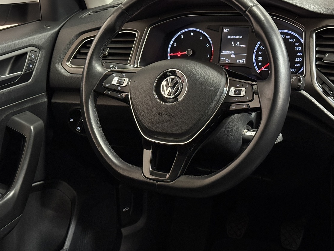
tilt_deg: -19.1
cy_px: 104
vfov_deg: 23.6
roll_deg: +6.3
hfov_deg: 31.0
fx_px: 598
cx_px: 123
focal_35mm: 62
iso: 400
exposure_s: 1/33
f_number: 1.78
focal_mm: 6.76
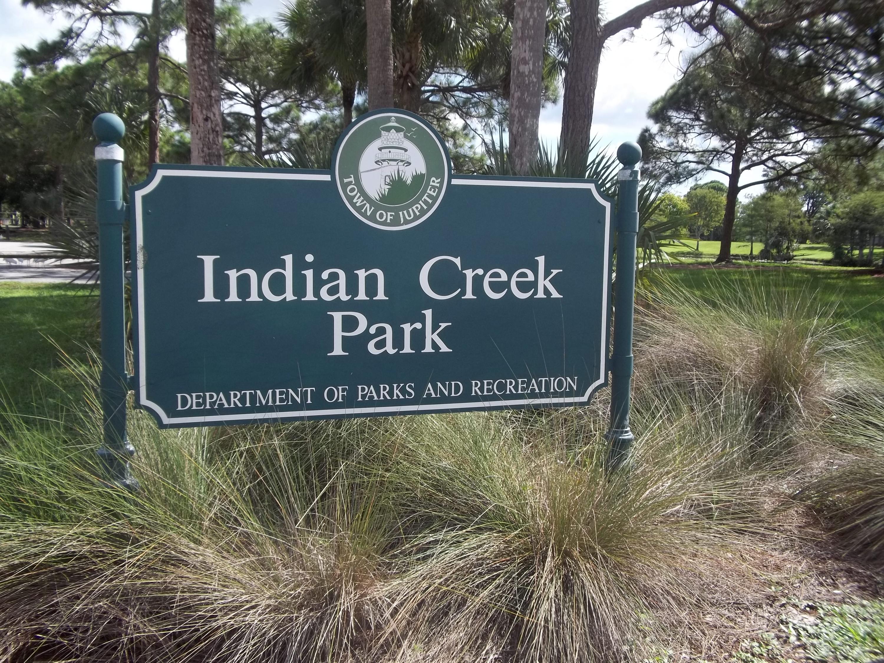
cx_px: 442
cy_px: 332
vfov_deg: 44.2
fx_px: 817
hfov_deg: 56.8
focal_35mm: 32
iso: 64
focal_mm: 5.7
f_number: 8.8
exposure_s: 1/80
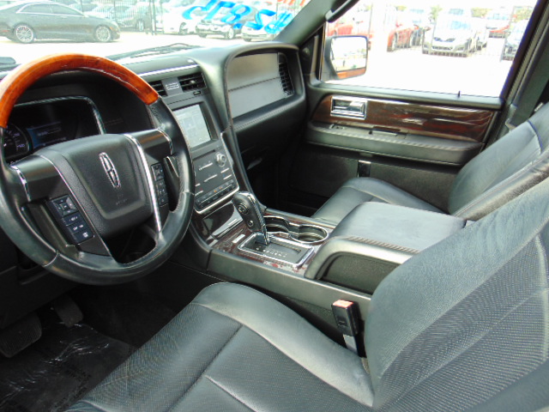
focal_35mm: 27
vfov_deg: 51.4
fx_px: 428
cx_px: 274
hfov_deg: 65.3
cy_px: 206
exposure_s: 1/60
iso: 80
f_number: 3
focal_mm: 4.9
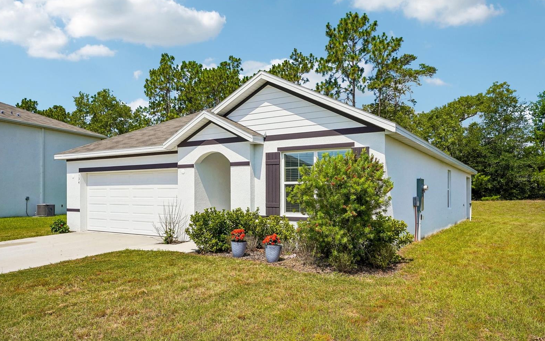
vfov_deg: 47.6
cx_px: 269
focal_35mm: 26
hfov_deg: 70.4
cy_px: 178
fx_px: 386
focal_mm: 25
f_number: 20
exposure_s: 1/125
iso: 100
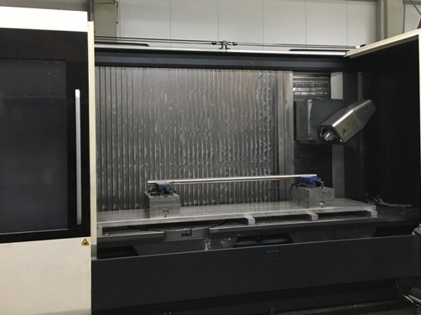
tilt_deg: +0.0
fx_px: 450
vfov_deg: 38.5
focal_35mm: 37
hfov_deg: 50.2
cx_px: 209
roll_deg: +0.5
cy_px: 133
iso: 200
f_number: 2.2
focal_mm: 4.15
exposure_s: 1/25
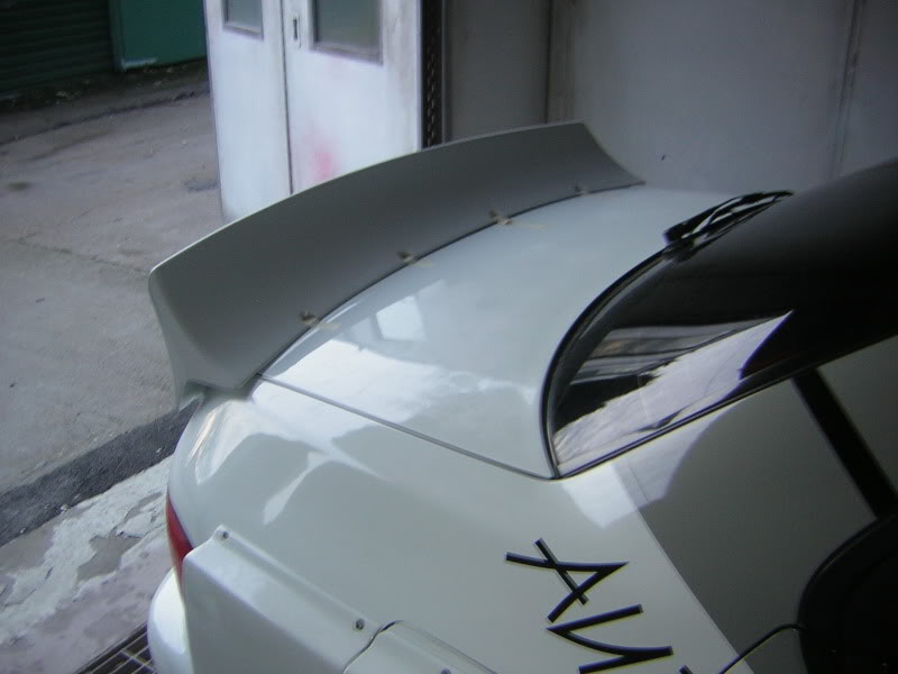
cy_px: 337
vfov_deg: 39.7
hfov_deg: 51.4
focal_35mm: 36
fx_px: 934
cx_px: 449
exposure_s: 1/6
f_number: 2.6
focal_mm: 4.7
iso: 50
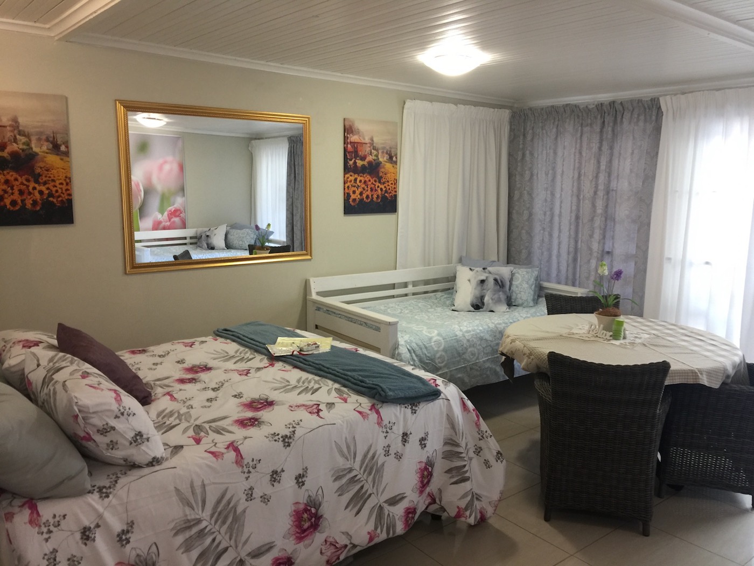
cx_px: 377
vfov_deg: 48.2
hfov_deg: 61.7
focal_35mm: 29
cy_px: 283
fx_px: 632
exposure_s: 1/17
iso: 64
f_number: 2.2
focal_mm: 4.15
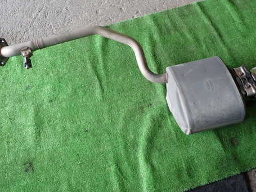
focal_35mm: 33
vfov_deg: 42.8
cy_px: 84
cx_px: 138
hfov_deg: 55.3
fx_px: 244
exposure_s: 1/60
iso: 200
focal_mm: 4.5
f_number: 2
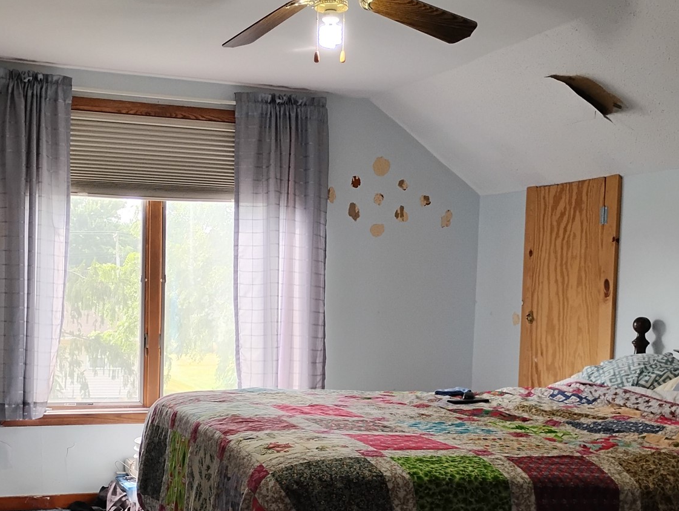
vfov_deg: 28.3
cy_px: 366
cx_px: 296
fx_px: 1001
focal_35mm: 51
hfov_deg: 37.4
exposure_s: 1/120
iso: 528
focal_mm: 4.26
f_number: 1.8
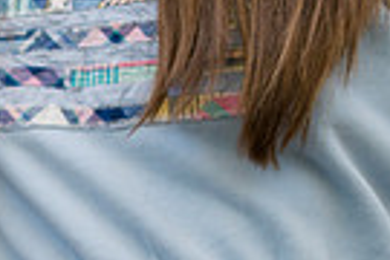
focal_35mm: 150
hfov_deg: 12.2
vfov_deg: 8.8
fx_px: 1625
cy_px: 475
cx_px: -381
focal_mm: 35
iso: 320
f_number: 2.8
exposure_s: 1/125
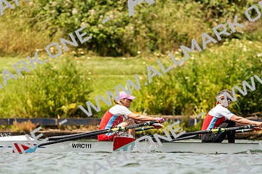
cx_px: 165
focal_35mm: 928
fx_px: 6753
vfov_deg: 1.5
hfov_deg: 2.2
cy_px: 119
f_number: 6.3
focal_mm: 600
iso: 320
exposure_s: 1/2000
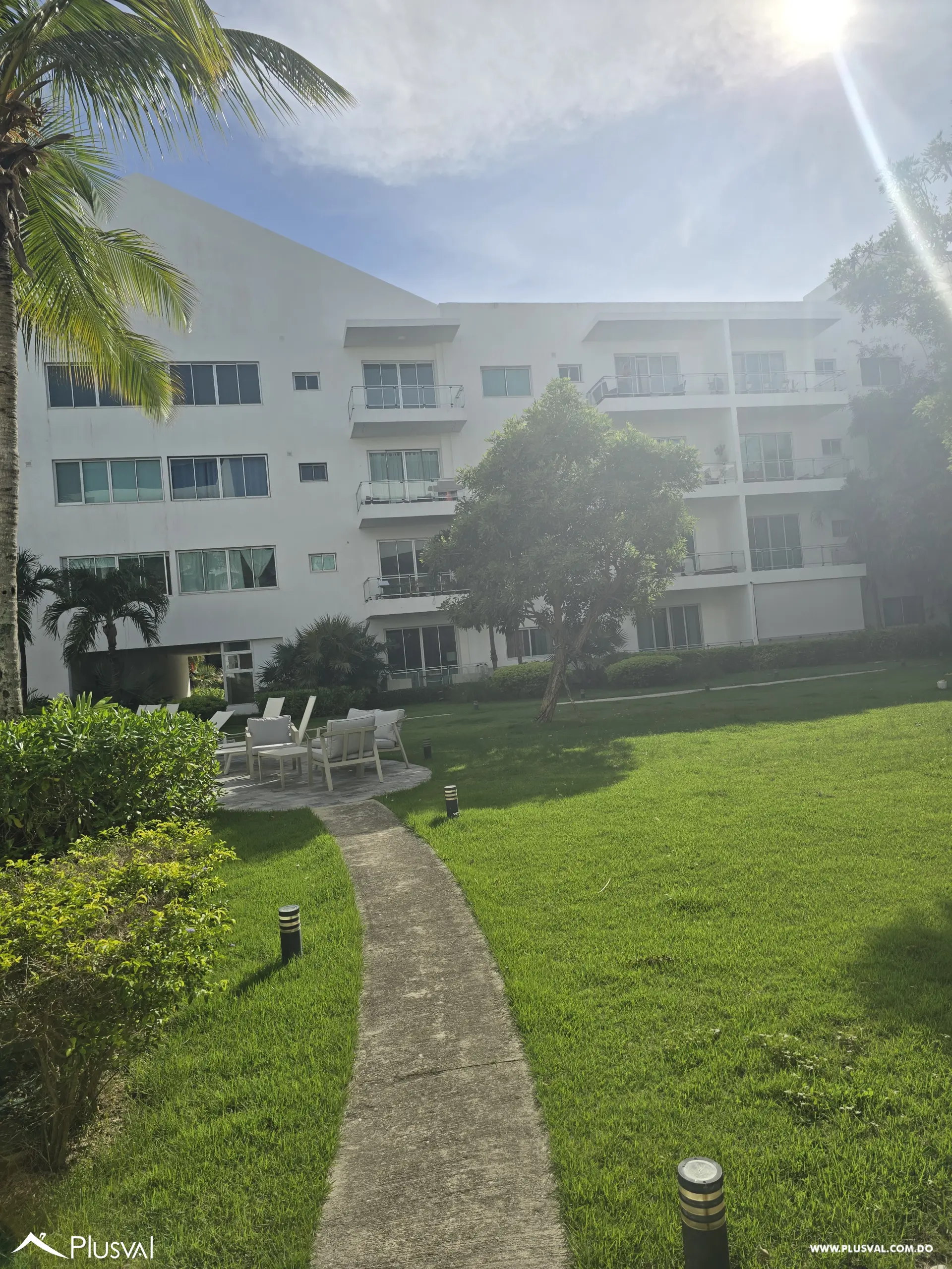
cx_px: 476
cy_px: 634
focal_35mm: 23
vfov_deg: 73.9
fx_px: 843
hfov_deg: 58.9
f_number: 1.7
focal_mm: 6.3
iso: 12
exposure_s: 1/2679
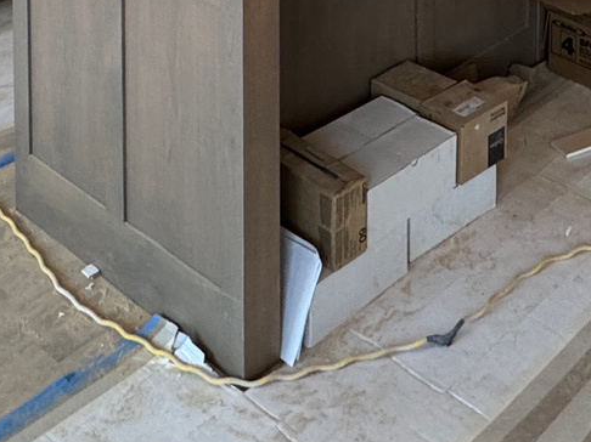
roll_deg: +0.4
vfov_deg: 18.8
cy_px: -363
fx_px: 1007
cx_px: 416
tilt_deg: -1.9
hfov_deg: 32.3
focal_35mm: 59
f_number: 2.2
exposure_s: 1/120
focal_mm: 2.22
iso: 200
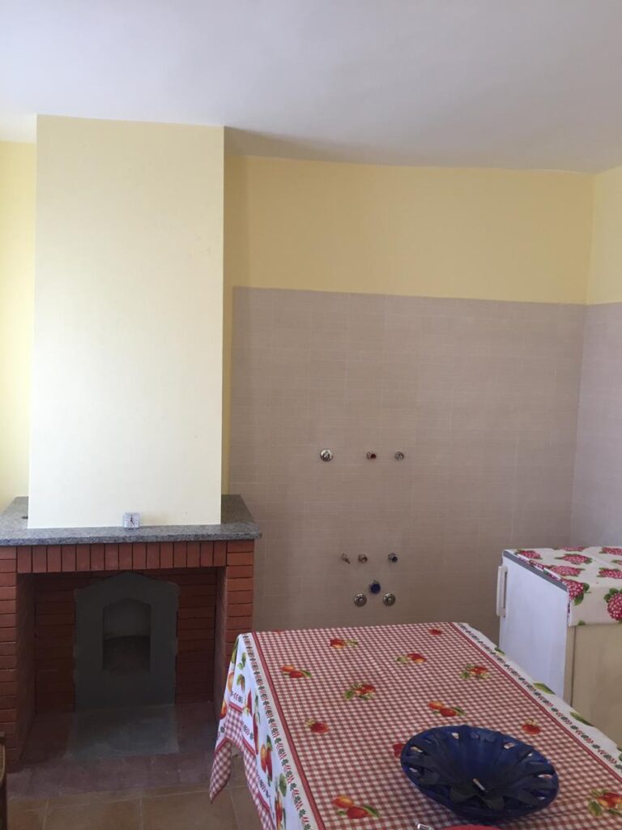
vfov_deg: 61.7
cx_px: 311
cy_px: 415
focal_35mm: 29
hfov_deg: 48.2
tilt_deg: -5.2
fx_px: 695
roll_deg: -1.4
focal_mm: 4.15
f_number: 2.2
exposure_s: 1/33
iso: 125
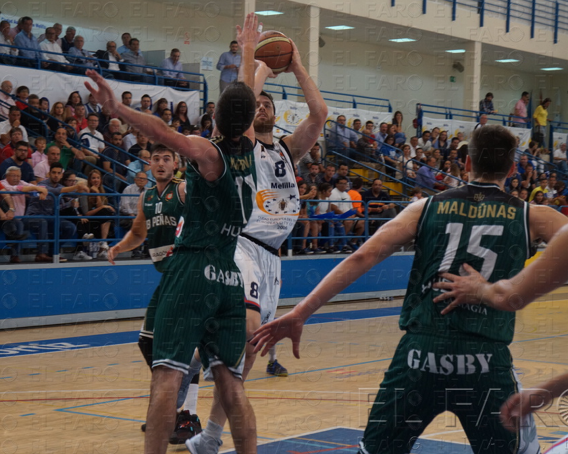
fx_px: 1355
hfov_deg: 23.7
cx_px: 267
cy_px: 229
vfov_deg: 19.0
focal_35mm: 81
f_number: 5.6
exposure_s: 1/200
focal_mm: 47
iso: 800
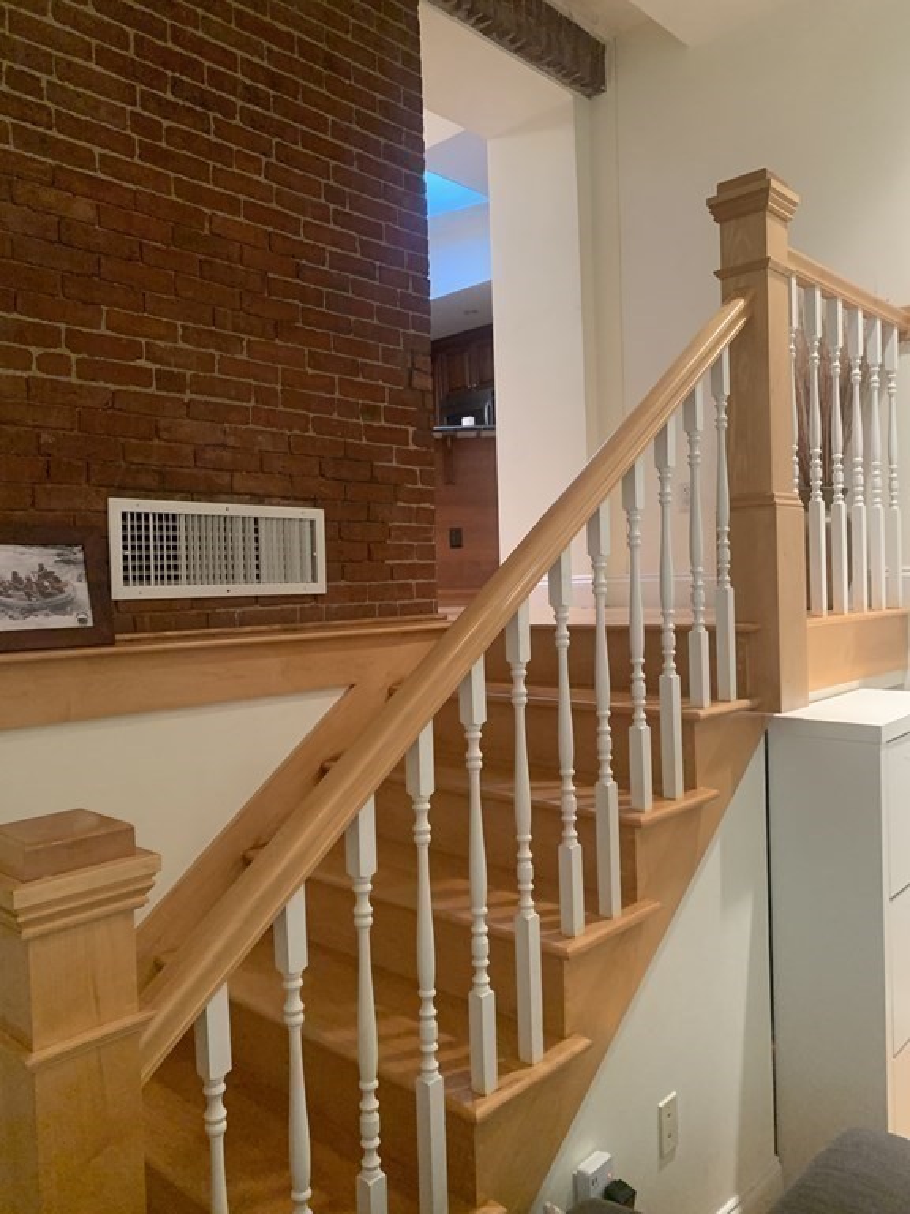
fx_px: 911
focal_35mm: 26
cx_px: 455
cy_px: 607
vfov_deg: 67.3
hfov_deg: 53.1
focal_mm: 4.25
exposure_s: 1/60
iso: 400
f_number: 1.8
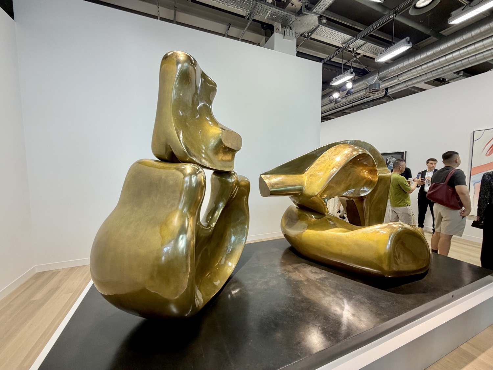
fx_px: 199
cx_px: 246
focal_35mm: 14
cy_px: 185
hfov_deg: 102.1
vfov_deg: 85.7
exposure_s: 1/81
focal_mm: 2.22
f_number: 2.2
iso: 100
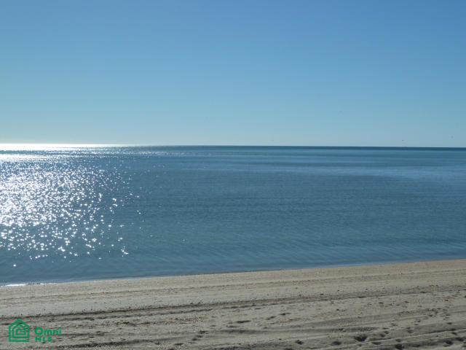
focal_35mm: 55
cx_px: 233
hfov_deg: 34.9
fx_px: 740
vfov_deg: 26.6
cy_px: 175
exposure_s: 1/1000
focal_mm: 9.1
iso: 80
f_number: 5.6
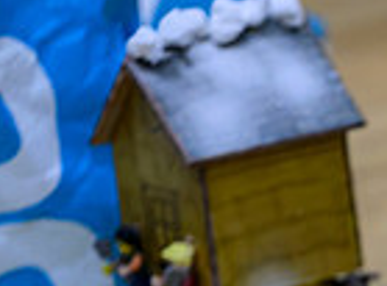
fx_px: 8738
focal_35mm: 785
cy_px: 554
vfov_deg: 1.9
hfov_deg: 2.5
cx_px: 710
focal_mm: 175
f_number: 3.2
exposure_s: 1/200
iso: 1000
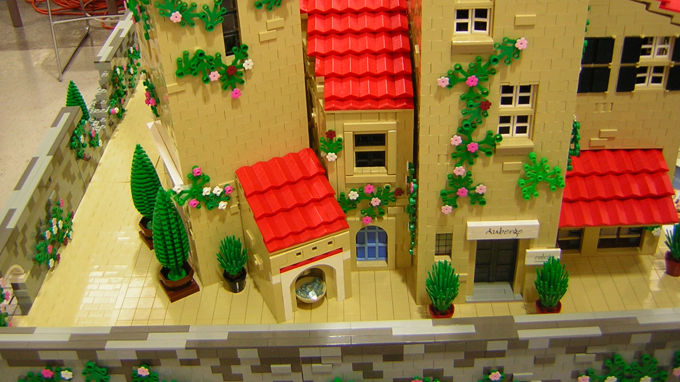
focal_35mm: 40
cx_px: 338
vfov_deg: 29.5
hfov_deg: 50.5
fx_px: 721
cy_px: 124
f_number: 2.6
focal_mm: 4.7
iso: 50
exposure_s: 1/7
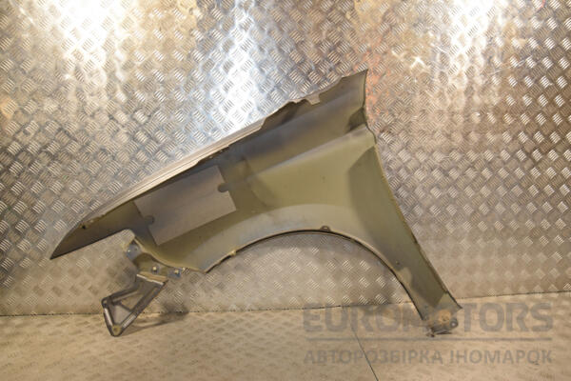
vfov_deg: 47.9
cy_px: 190
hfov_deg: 67.4
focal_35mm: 27
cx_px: 286
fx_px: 428
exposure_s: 1/200
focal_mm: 18
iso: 800
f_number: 7.1
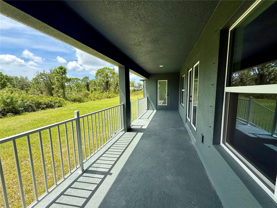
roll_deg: +0.2
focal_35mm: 14
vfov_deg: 85.7
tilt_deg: -6.9
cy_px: 104
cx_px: 138
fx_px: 112
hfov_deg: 102.1
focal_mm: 2.22
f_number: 2.2
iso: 50
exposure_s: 1/1211
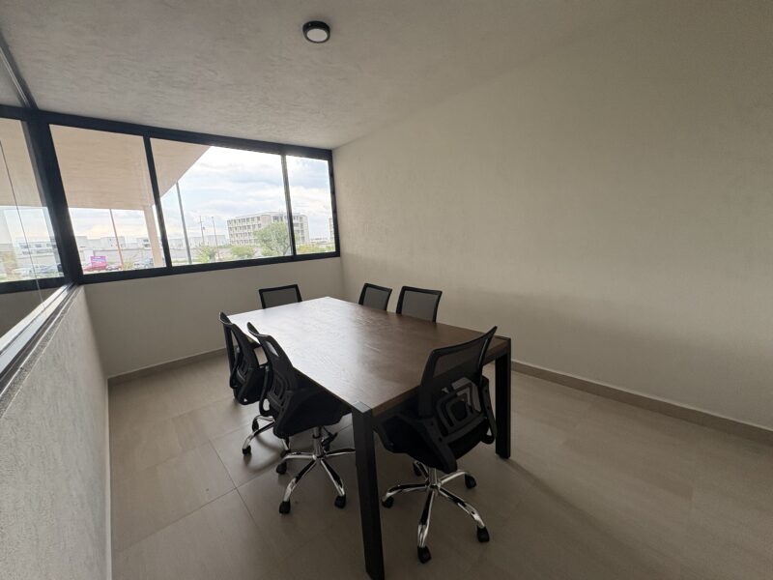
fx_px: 313
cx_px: 386
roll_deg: +4.8
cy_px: 290
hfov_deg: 102.1
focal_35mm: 14
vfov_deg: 85.7
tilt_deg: -9.8
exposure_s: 1/99
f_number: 2.2
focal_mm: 2.22
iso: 160
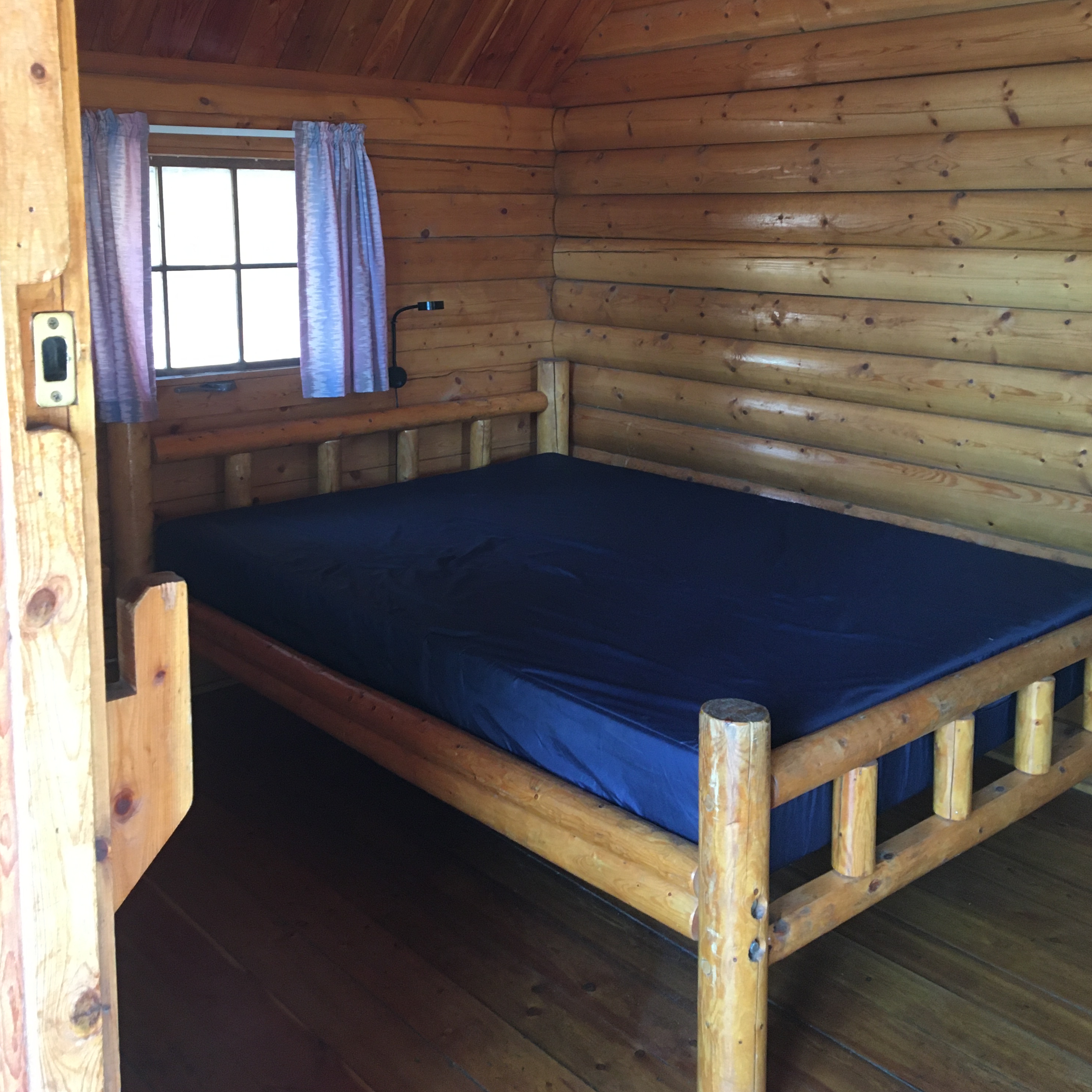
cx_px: 557
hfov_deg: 47.2
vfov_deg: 46.6
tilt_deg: -7.1
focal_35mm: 35
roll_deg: -1.2
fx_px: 1249
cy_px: 385
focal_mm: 4.15
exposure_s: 1/30
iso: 125
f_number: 2.2
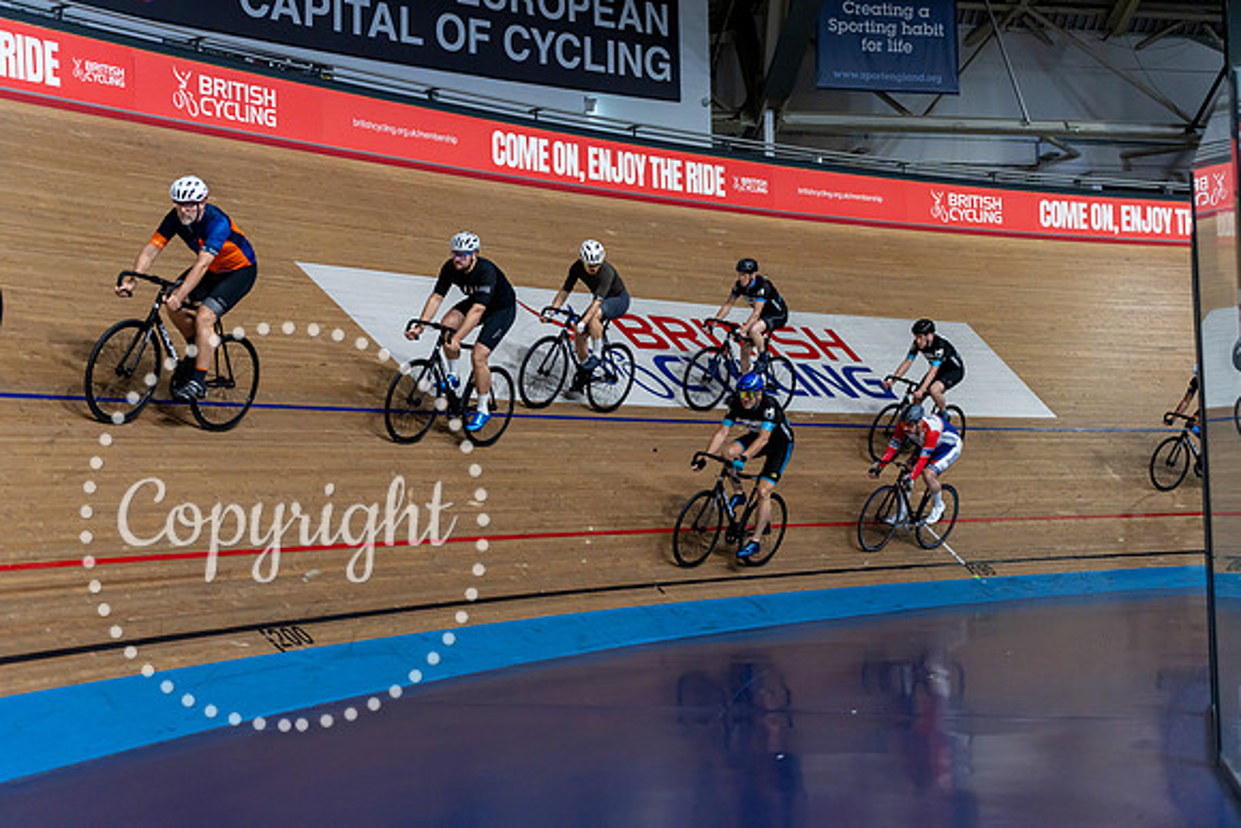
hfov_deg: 39.6
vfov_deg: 27.0
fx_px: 1724
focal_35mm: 50
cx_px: 620
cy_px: 414
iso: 2500
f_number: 2.8
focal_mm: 50
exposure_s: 1/1250
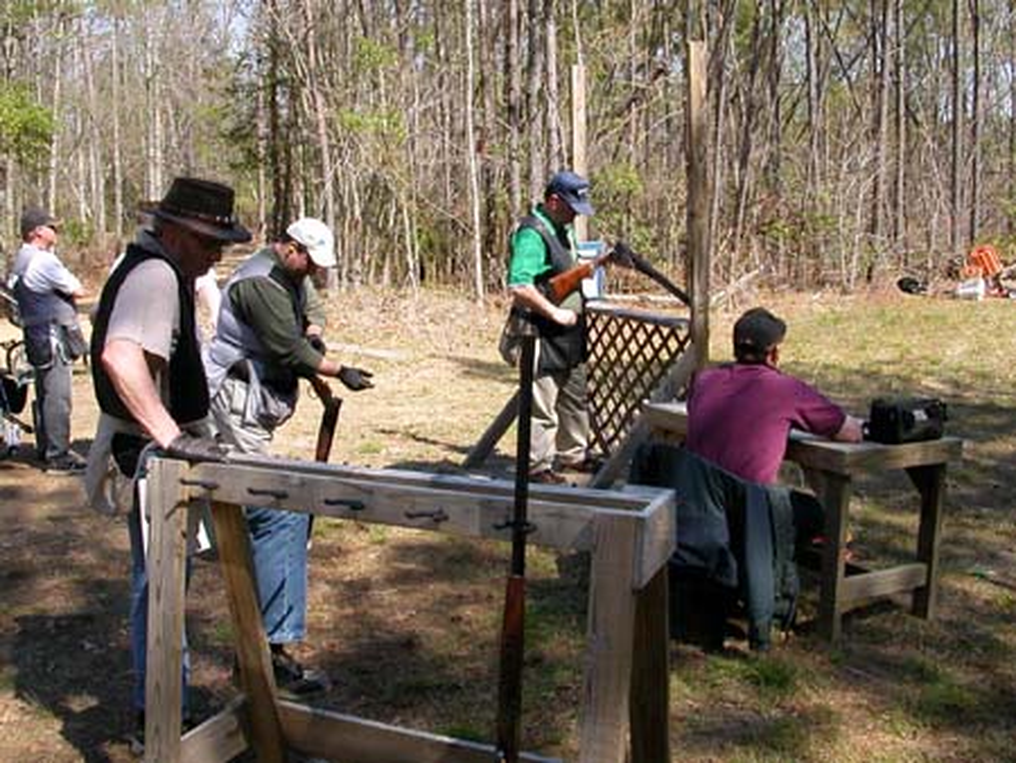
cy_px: 382
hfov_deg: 50.1
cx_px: 508
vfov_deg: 38.7
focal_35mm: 37
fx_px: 1087
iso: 100
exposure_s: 1/266
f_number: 4.5
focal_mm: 5.6
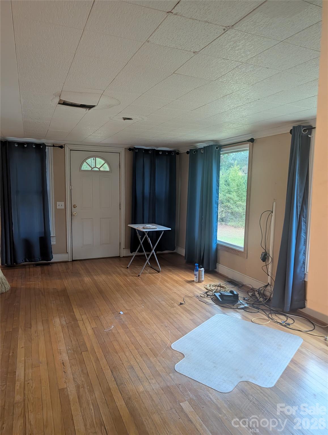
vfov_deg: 71.5
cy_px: 218
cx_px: 164
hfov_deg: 56.9
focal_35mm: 24
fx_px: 302
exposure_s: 1/40
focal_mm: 6.9
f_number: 1.68
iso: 463
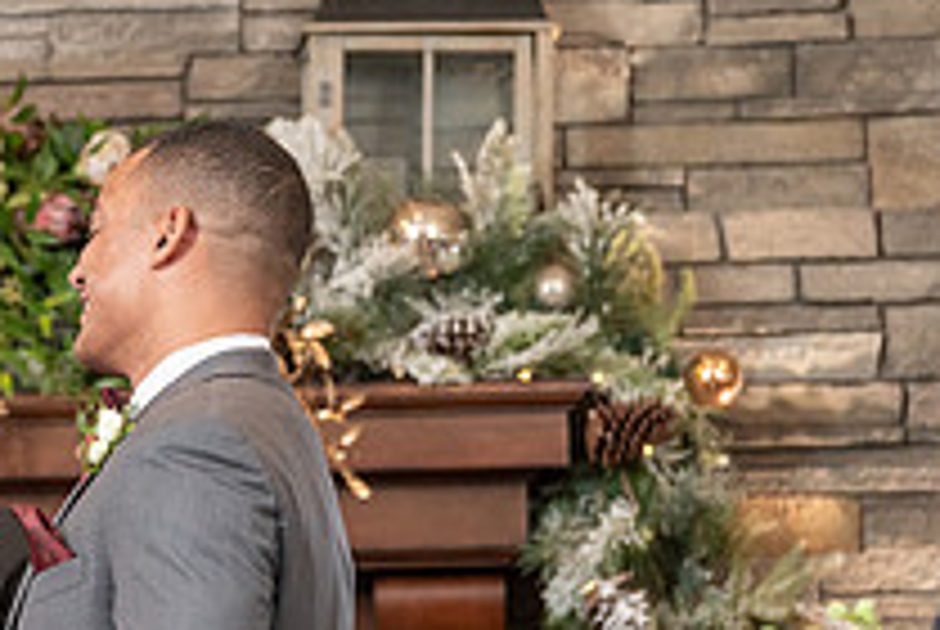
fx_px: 10433
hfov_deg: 5.1
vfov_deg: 3.5
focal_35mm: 399
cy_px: 587
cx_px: -180
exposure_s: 1/200
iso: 2000
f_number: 4
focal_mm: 144
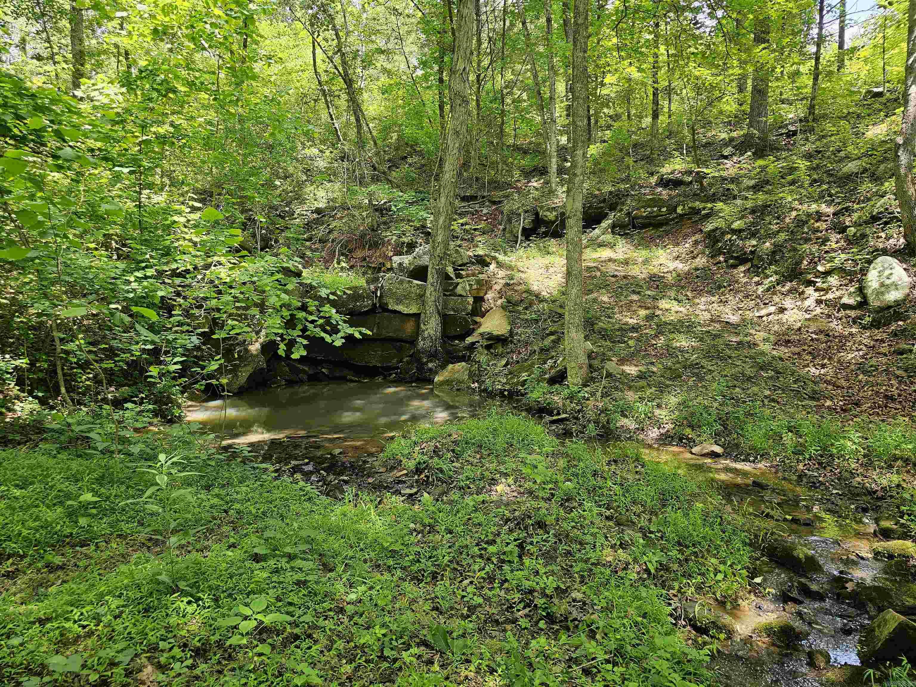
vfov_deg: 58.9
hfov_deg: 73.9
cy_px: 344
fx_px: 609
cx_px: 458
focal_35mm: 23
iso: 64
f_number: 1.7
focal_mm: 6.3
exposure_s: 1/180
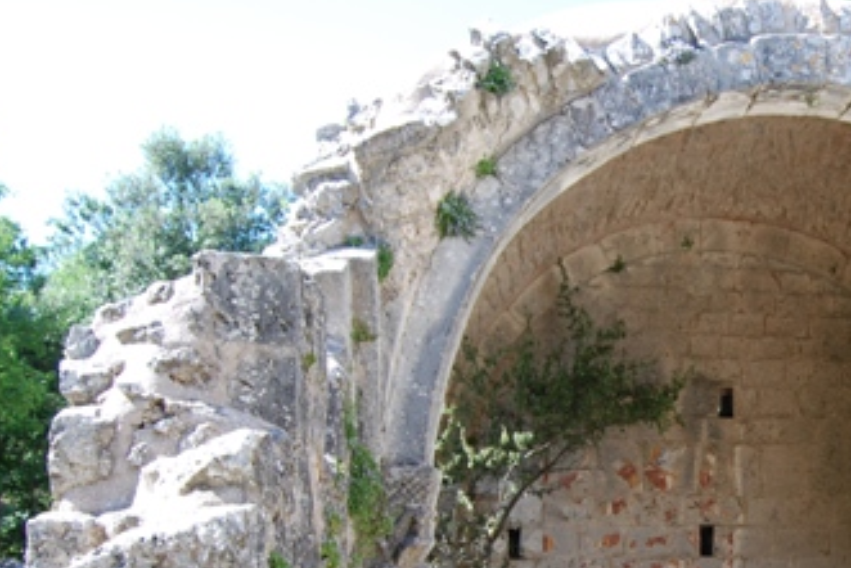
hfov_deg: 32.5
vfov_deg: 22.9
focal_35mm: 58
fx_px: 1372
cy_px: 486
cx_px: 789
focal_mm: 20
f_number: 5.6
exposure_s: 1/125
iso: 160
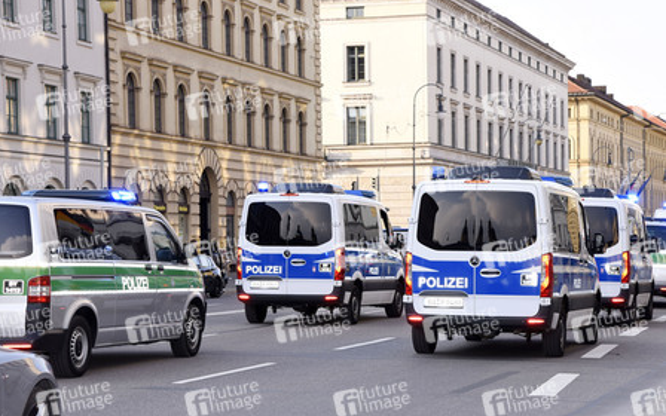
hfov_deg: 24.6
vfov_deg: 15.5
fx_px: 1525
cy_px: 214
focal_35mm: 84
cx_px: 332
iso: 250
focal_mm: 82
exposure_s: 1/160
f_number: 6.3
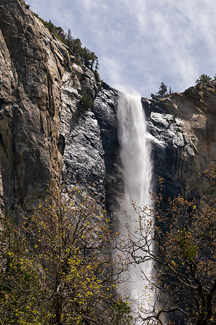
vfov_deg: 17.6
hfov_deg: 11.8
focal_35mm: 116
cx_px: 151
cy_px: 101
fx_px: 1042
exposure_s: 1/1600
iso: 450
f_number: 10
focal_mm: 56
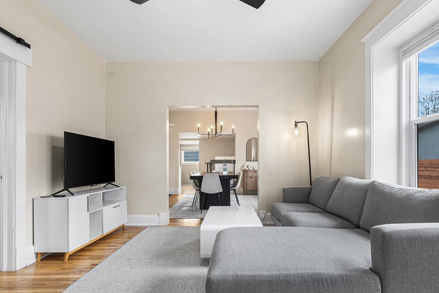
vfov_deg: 61.7
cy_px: 165
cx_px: 230
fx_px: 244
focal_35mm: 20
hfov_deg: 83.9
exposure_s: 1/160
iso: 200
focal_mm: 16
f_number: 8
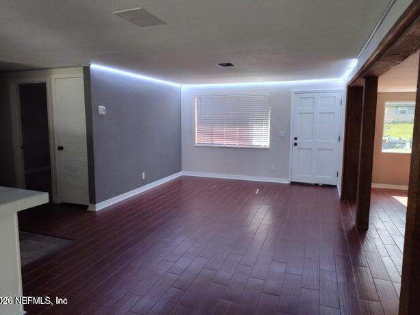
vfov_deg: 56.8
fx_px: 291
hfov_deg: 71.6
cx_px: 201
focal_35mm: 24
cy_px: 151
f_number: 1.8
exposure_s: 1/120
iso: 1119
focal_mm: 5.56
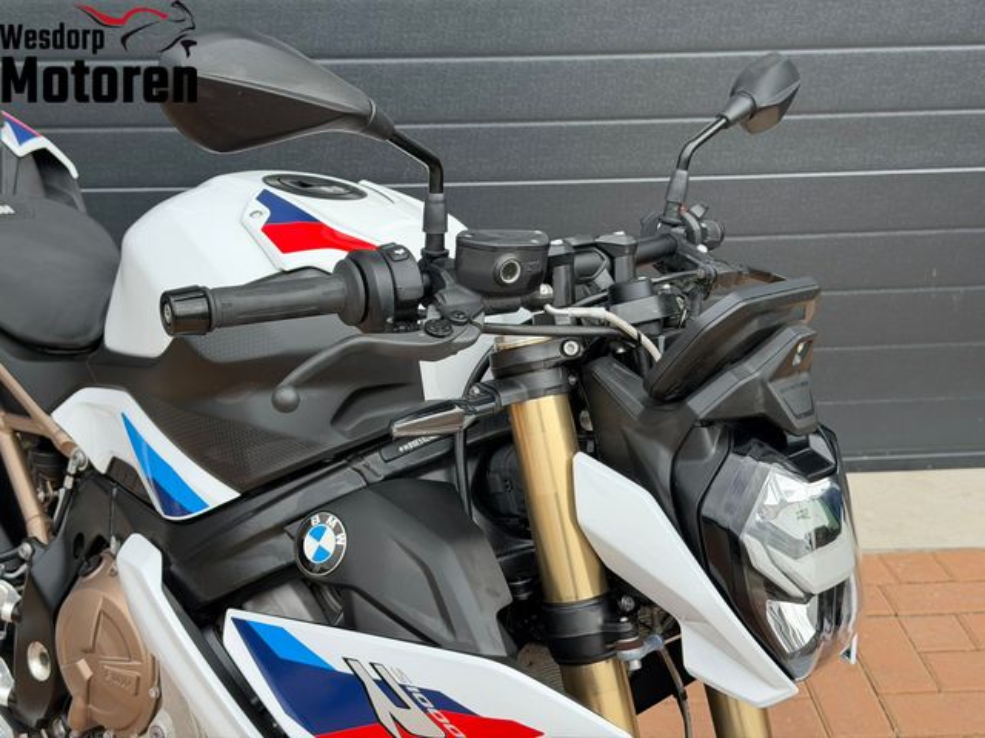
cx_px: 492
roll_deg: +0.1
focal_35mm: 48
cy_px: 369
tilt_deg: -22.4
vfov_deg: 30.3
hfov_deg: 39.7
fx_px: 1366
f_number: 1.78
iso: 100
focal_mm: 6.76
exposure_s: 1/1403
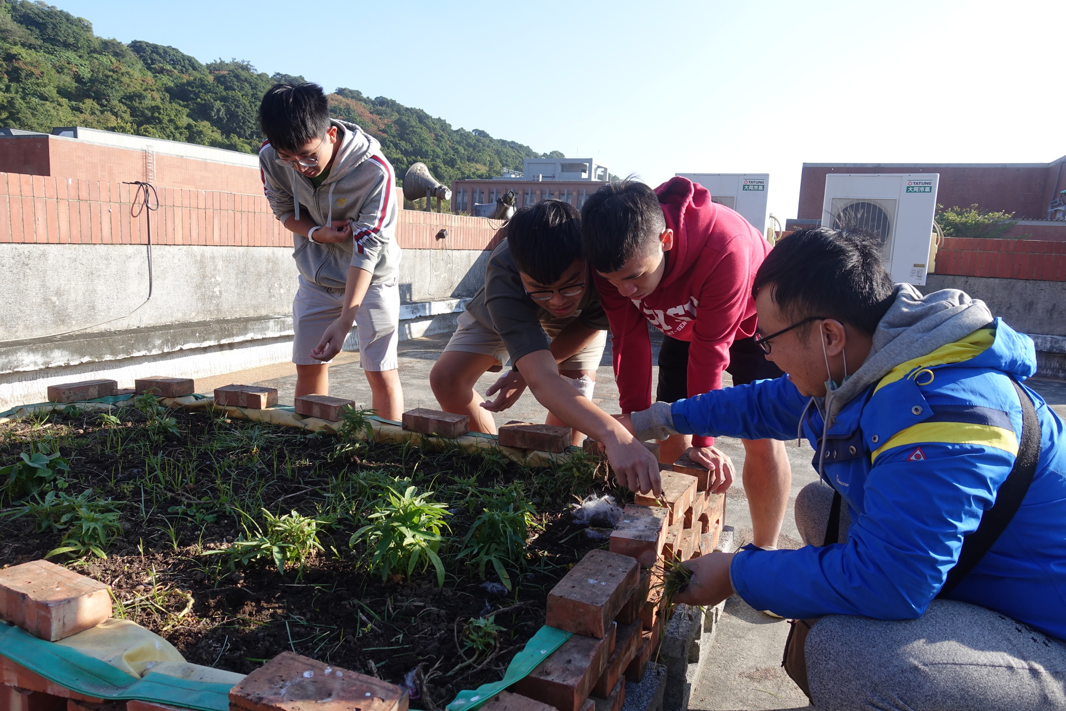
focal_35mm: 24
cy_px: 356
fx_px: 711
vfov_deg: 53.1
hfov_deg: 73.7
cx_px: 533
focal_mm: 8.8
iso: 125
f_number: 4
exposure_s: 1/400
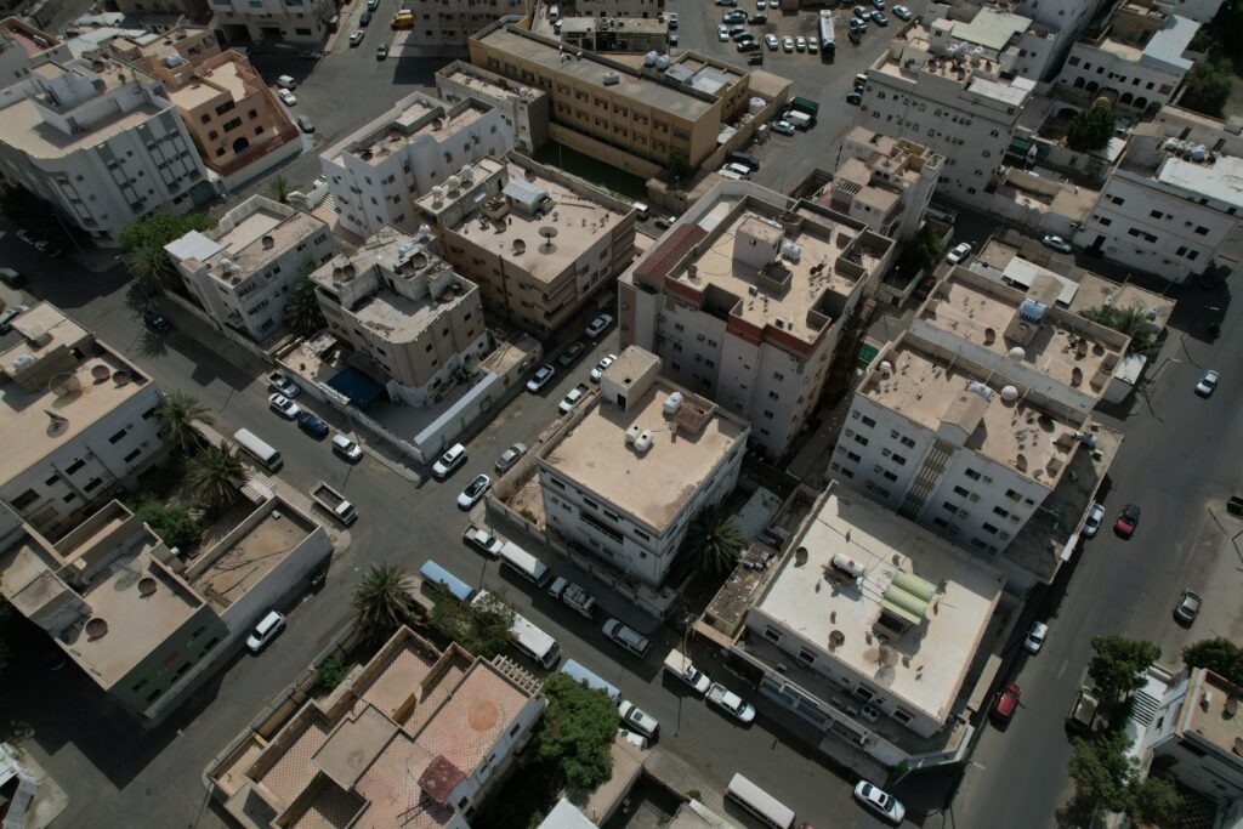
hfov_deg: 78.6
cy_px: 414
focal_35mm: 22
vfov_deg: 57.2
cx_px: 622
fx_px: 760
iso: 110
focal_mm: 8.38
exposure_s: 1/6400
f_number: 2.8
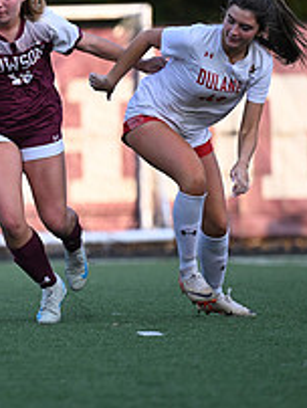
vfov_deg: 3.6
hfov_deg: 2.7
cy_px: 157
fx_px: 6502
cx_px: -2
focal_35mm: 551
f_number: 2.8
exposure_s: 1/2500
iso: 1100
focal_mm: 200
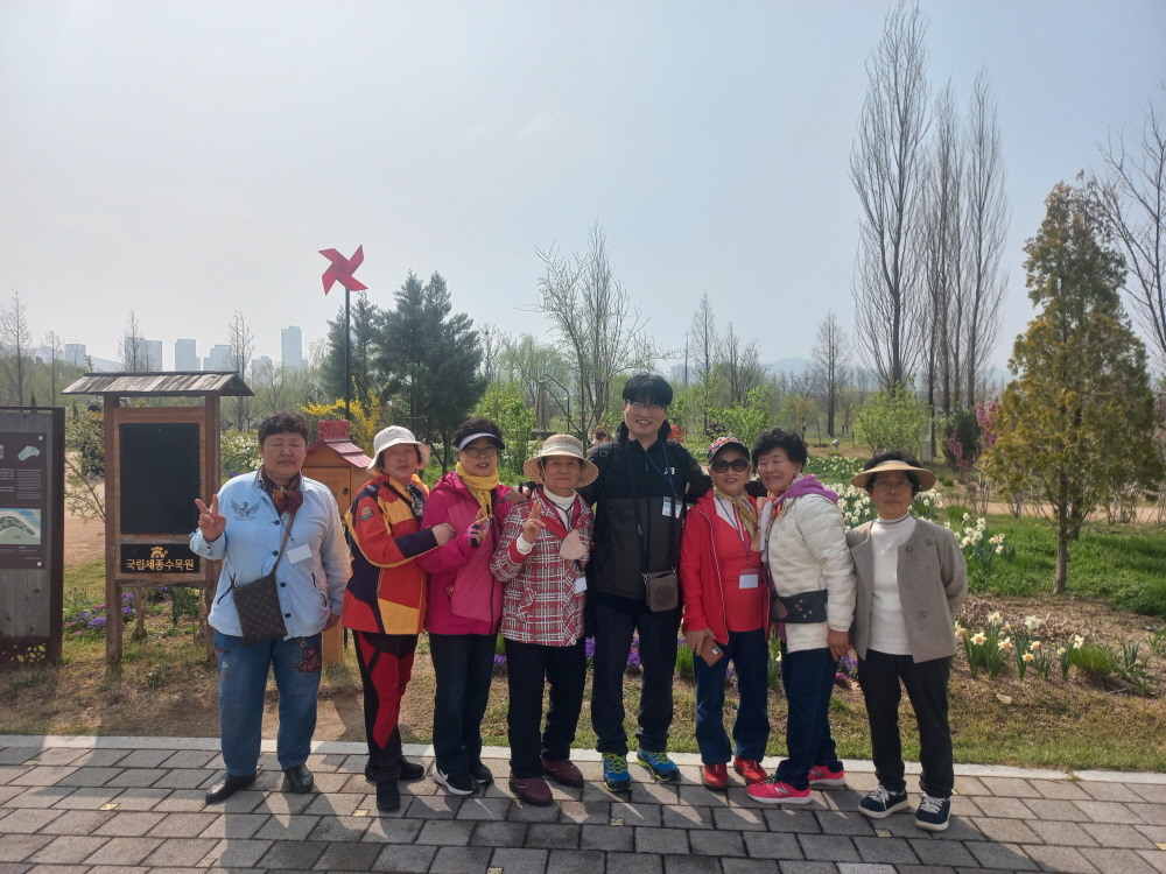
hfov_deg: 69.4
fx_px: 842
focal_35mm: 25
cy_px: 437
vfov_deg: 54.9
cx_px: 583
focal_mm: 4.6
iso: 25
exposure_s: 1/817
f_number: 1.8
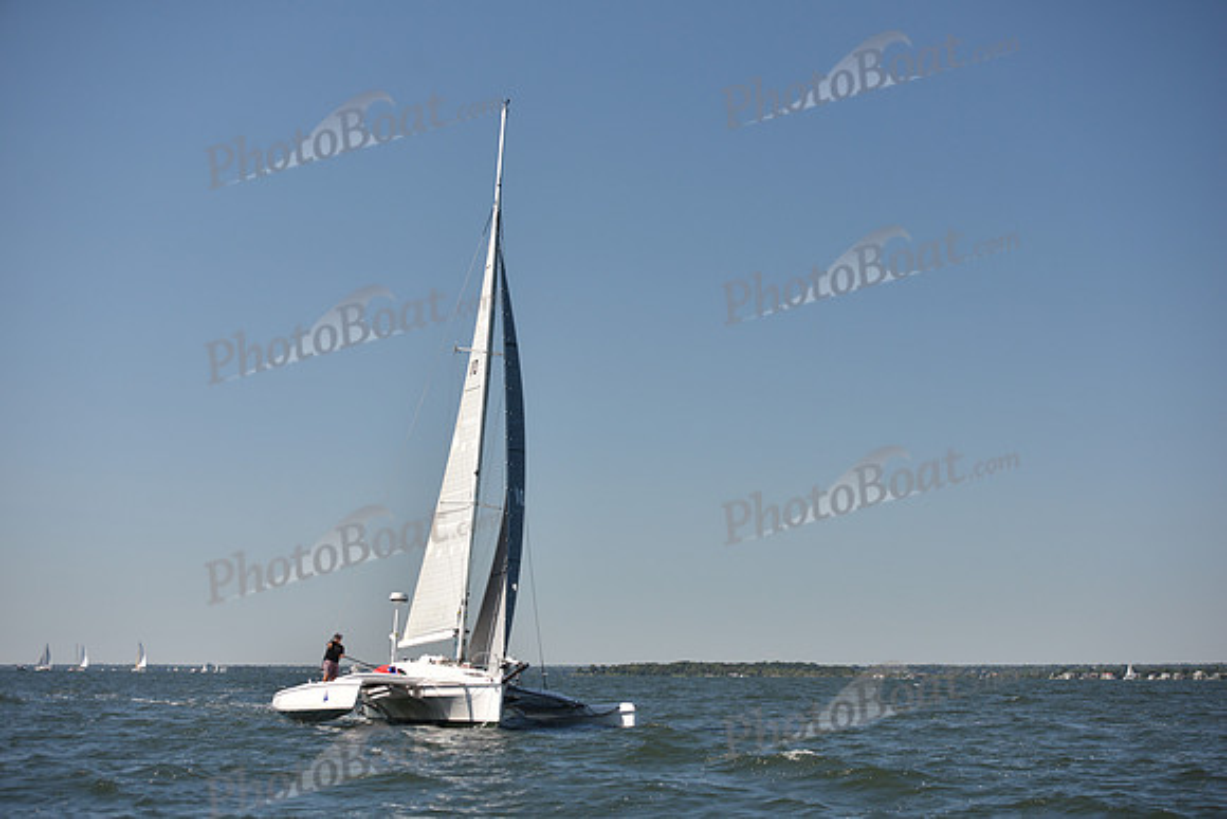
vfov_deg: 19.5
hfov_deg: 28.8
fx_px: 2386
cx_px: 614
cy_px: 410
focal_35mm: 70
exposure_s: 1/1250
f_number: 4
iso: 250
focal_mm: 70
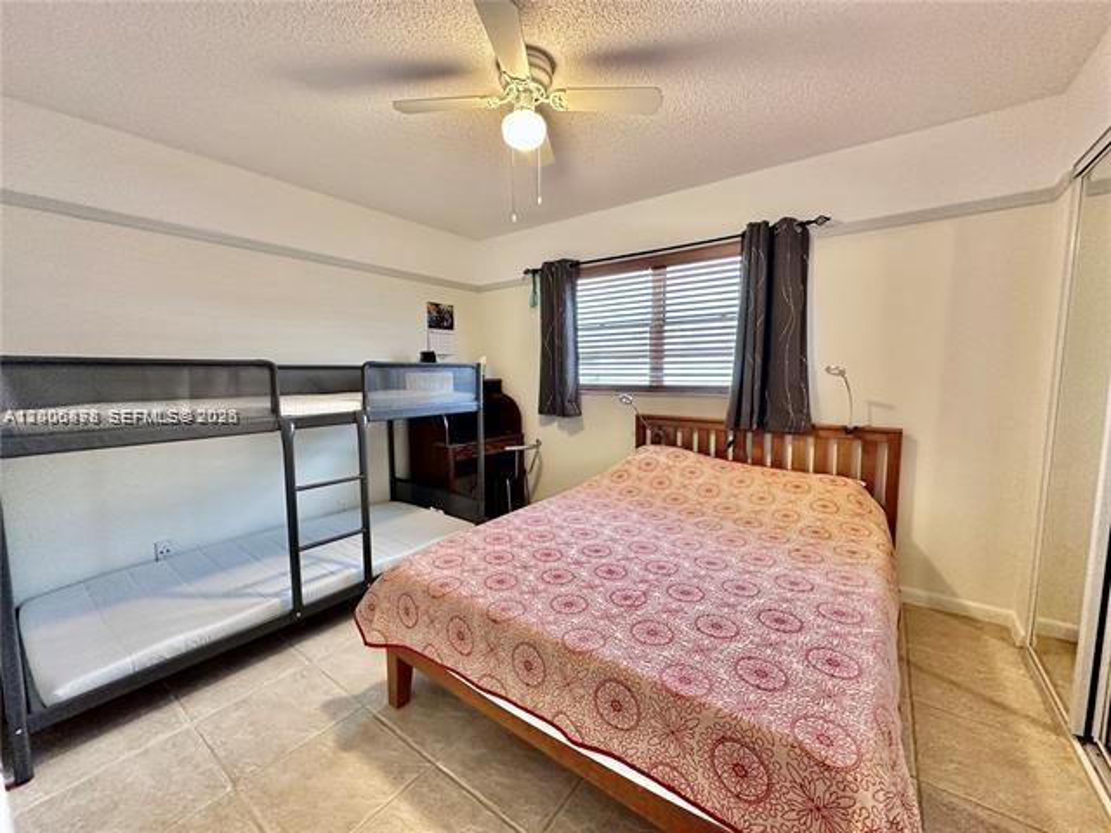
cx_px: 556
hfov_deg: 102.1
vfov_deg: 85.7
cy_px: 416
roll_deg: +0.2
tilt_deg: -5.8
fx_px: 449
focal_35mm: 14
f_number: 2.2
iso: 400
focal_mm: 2.22
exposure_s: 1/60
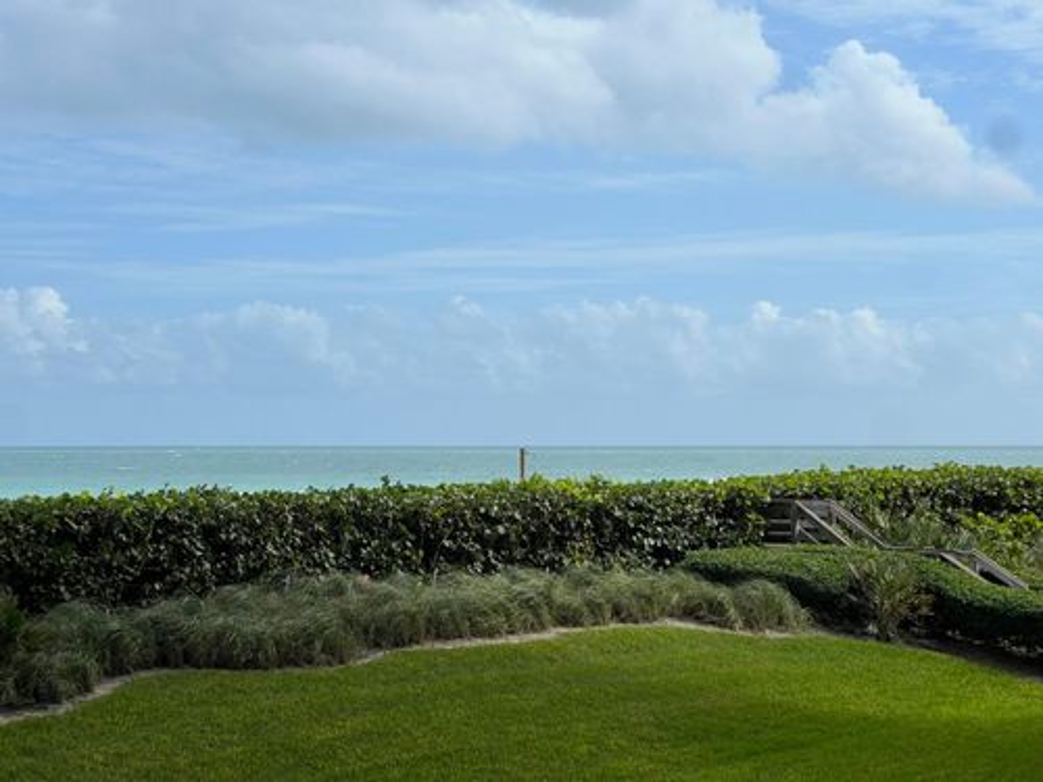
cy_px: 391
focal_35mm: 77
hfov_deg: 25.3
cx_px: 522
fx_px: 2320
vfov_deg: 19.1
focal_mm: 9
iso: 32
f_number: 2.8
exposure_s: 1/1376
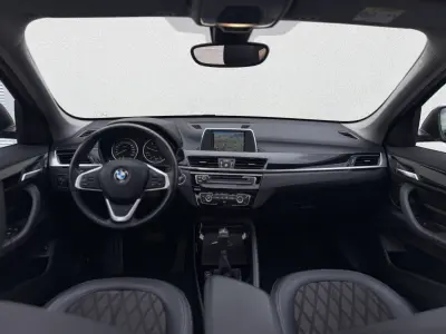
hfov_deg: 71.6
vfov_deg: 56.8
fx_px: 309
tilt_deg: -16.7
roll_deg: -1.7
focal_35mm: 24
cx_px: 223
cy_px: 167
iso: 80
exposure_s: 1/602
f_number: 1.78
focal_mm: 6.76
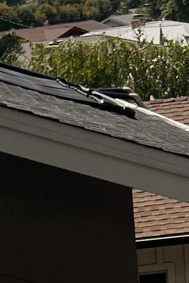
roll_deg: +7.8
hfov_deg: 7.2
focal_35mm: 189
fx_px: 1487
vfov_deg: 9.6
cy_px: 687
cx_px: 0
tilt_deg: -24.2
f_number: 1.5
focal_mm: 5.7
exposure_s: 1/5076
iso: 50
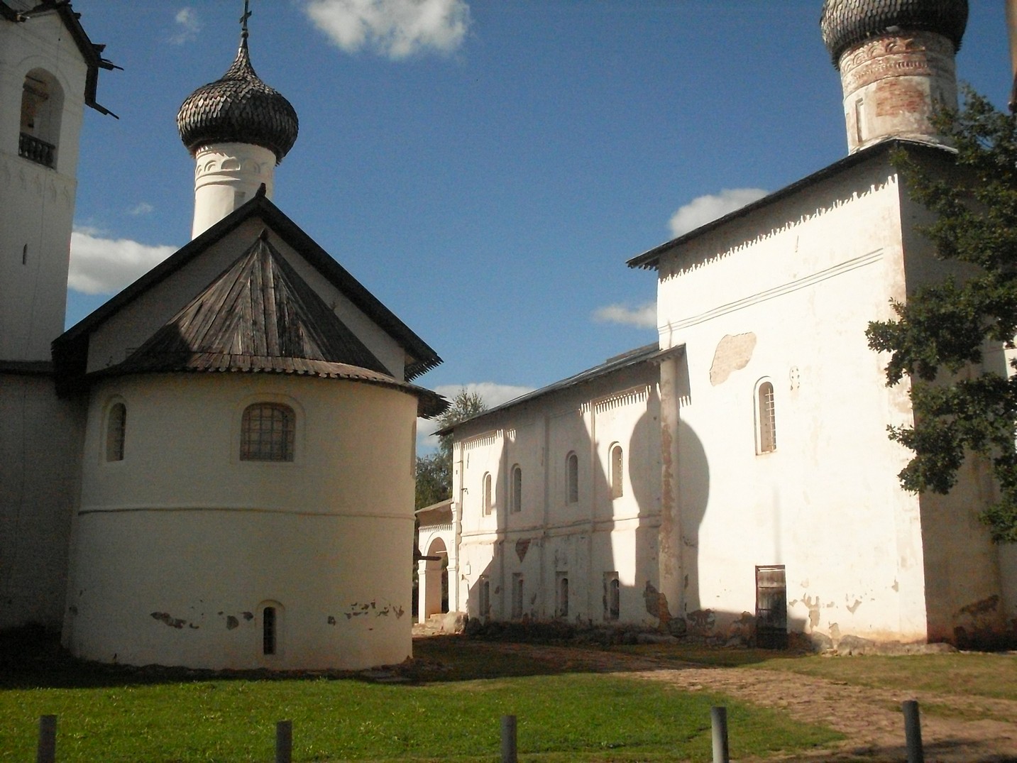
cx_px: 508
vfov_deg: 37.7
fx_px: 1117
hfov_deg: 49.0
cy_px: 382
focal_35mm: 38
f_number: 8.4
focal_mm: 6.3
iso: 400
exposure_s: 1/1500
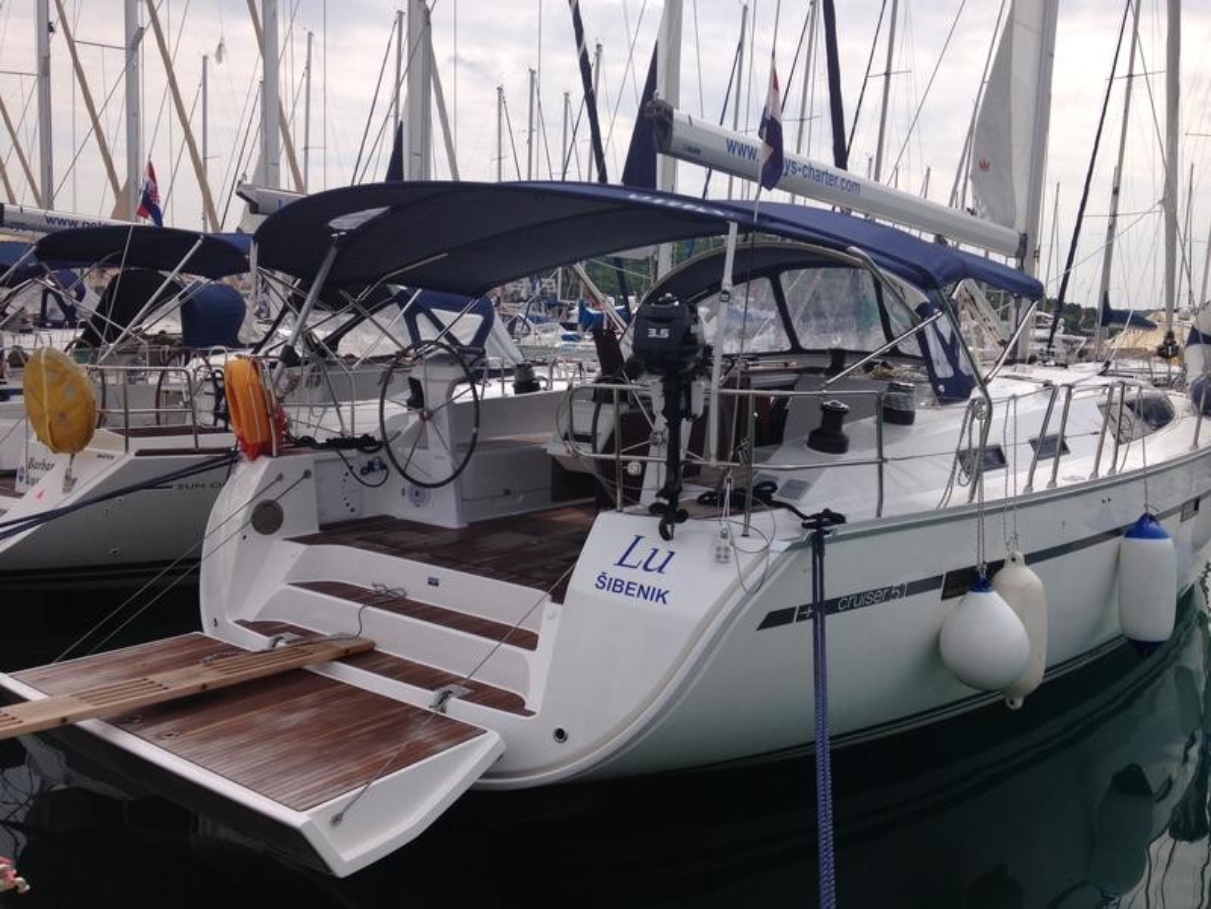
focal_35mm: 33
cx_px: 606
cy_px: 454
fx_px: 1154
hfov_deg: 55.4
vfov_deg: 42.9
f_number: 2.4
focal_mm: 4.12
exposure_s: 1/2088
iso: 50
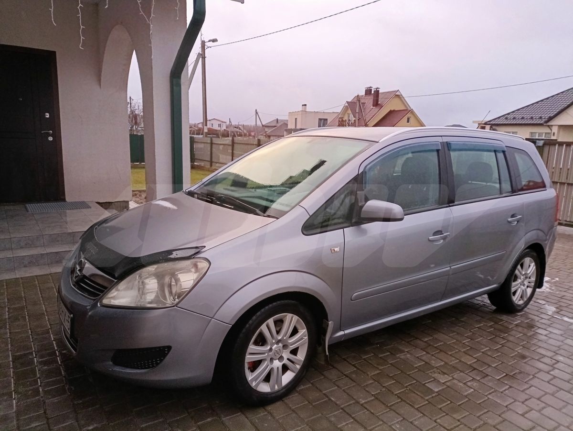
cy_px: 216
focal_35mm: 25
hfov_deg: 69.4
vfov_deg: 54.9
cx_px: 286
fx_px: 414
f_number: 1.7
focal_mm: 4.71
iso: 500
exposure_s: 1/33.3
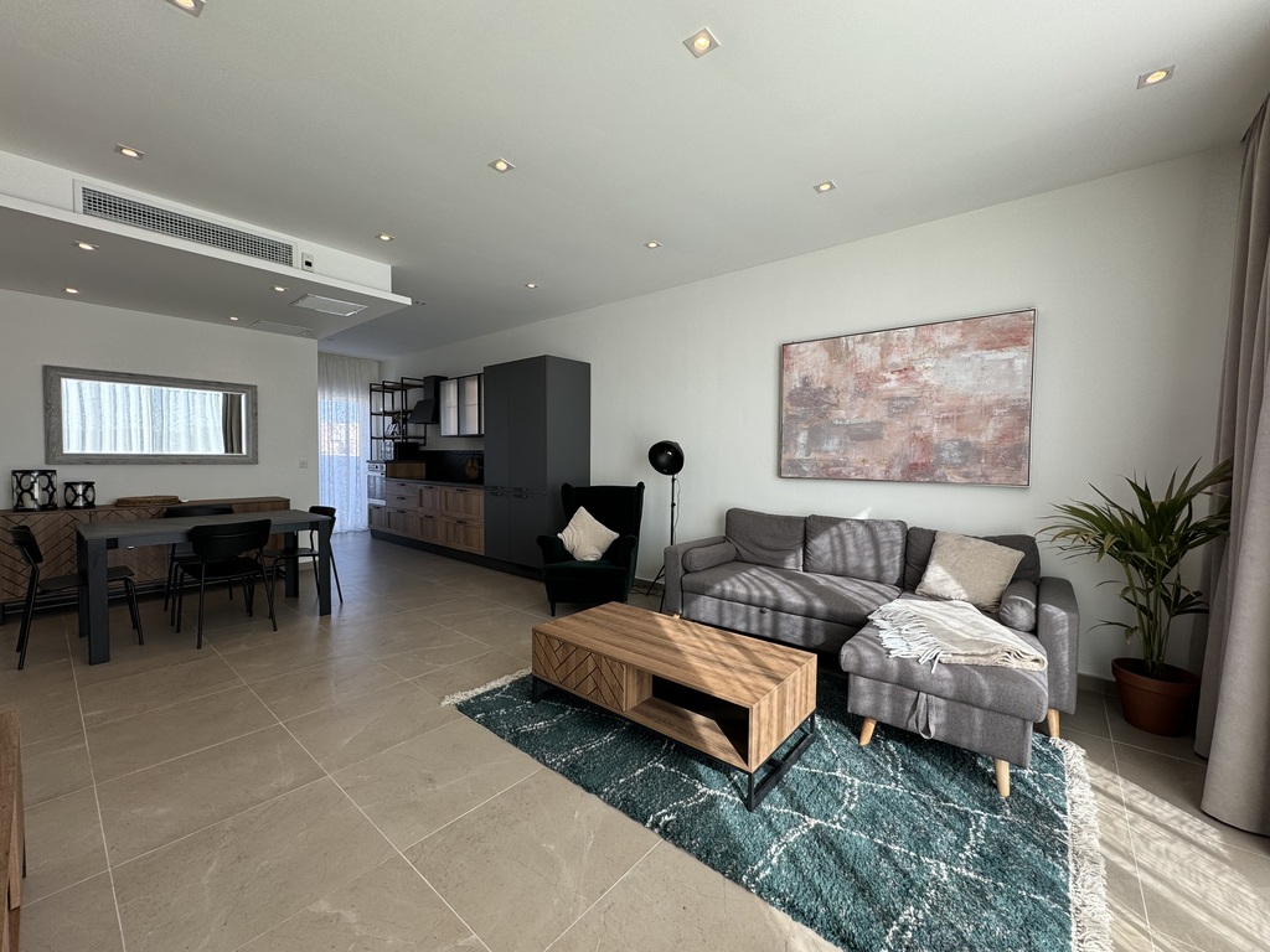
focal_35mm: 14
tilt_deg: -2.0
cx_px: 635
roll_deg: -0.9
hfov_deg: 102.1
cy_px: 476
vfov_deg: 85.7
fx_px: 514
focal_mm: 2.22
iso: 40
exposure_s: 1/169
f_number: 2.2
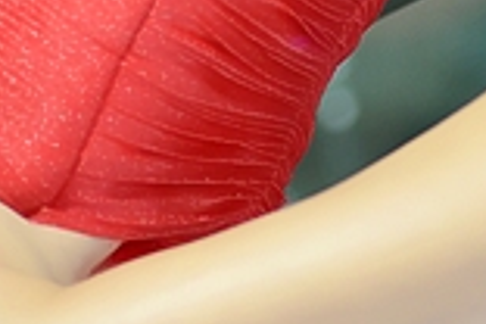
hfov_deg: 4.5
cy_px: -231
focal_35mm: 459
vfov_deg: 3.0
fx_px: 6196
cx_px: 58
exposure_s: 1/100
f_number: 3.2
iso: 200
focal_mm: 70
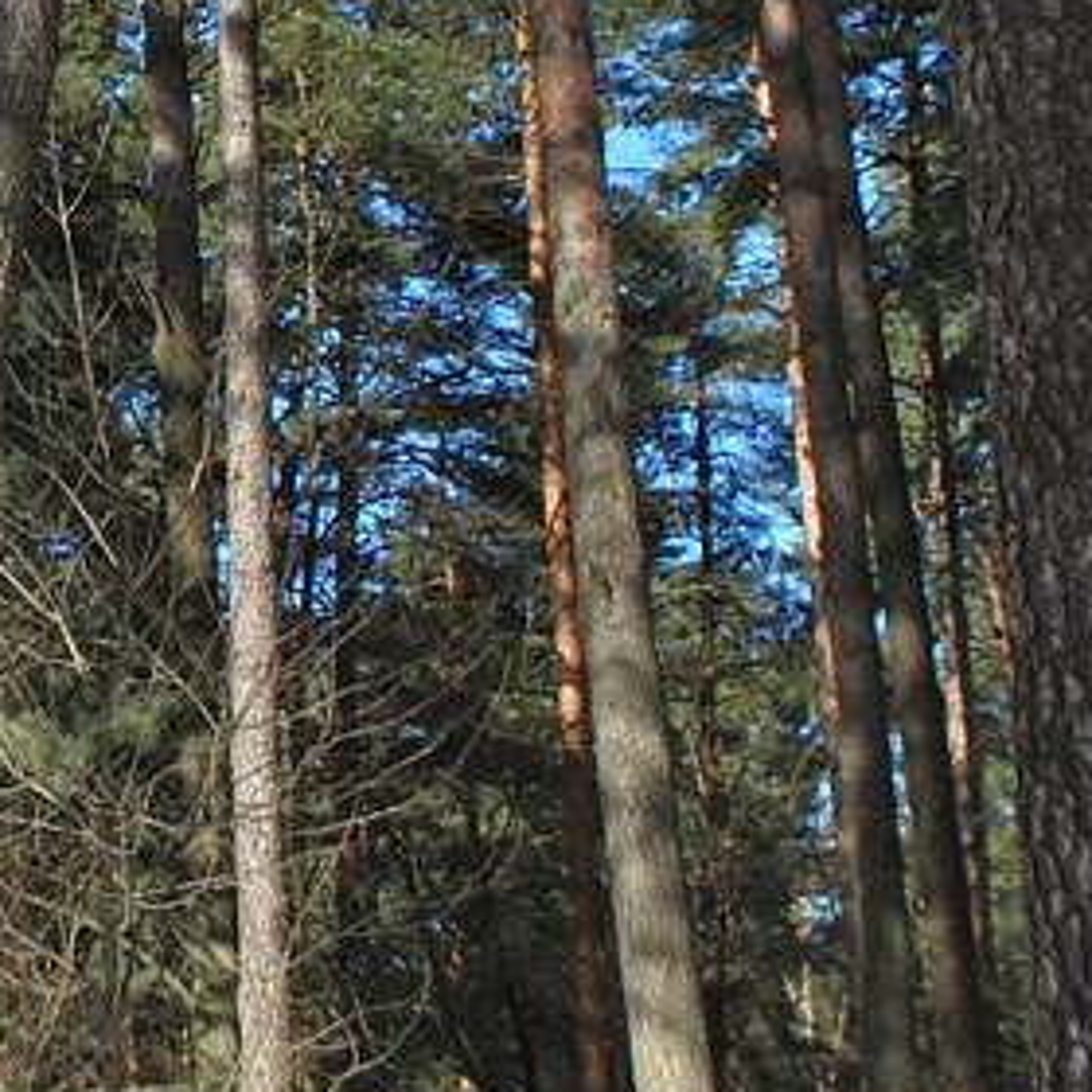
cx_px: -376
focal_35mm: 146
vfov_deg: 11.6
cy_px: -421
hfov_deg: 11.6
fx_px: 5211
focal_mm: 20
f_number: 5.6
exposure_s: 1/500
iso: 100
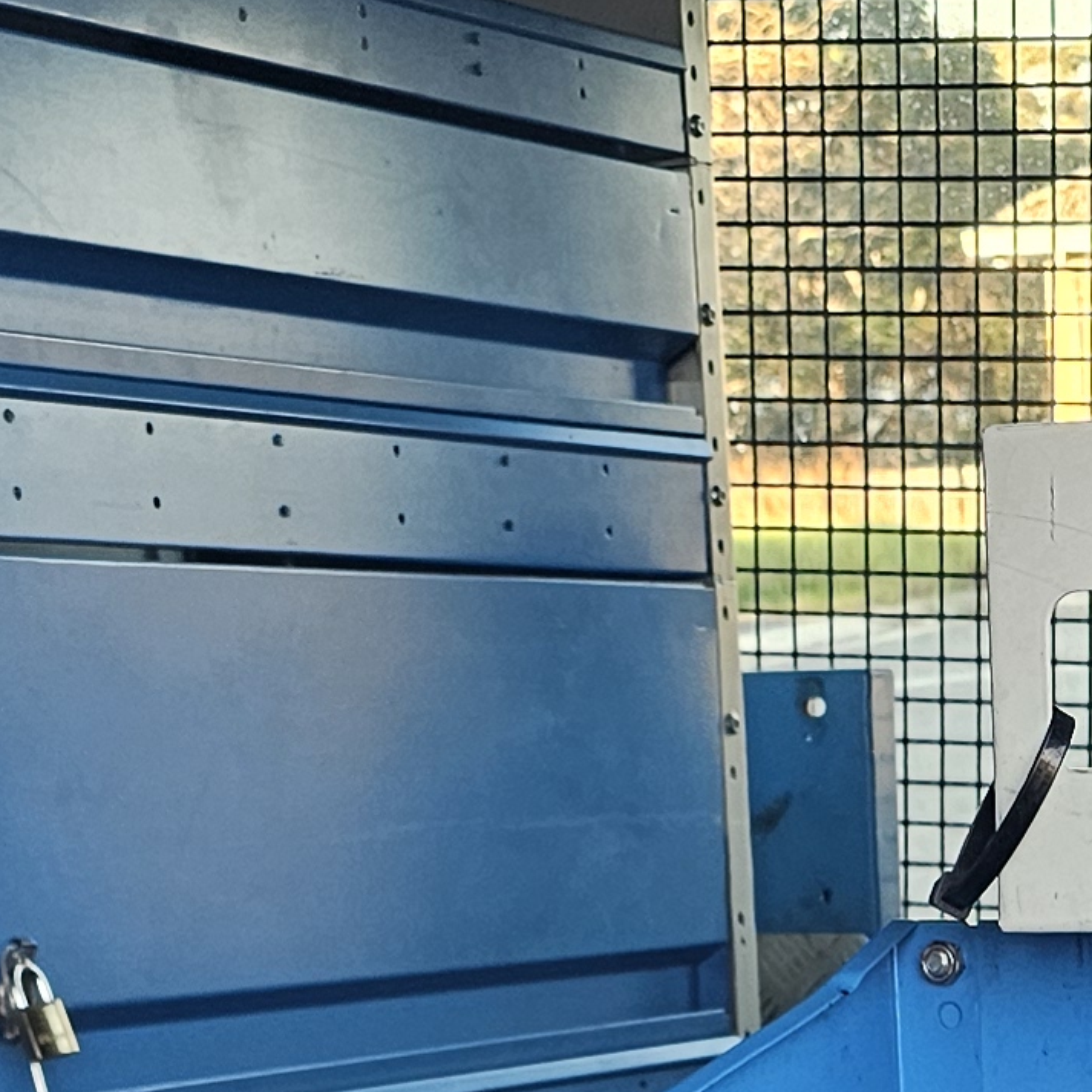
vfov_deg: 13.4
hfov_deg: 14.9
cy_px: 2089
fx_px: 4069
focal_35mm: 114
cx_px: 1170
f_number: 1.7
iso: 125
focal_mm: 6.3
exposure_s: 1/190
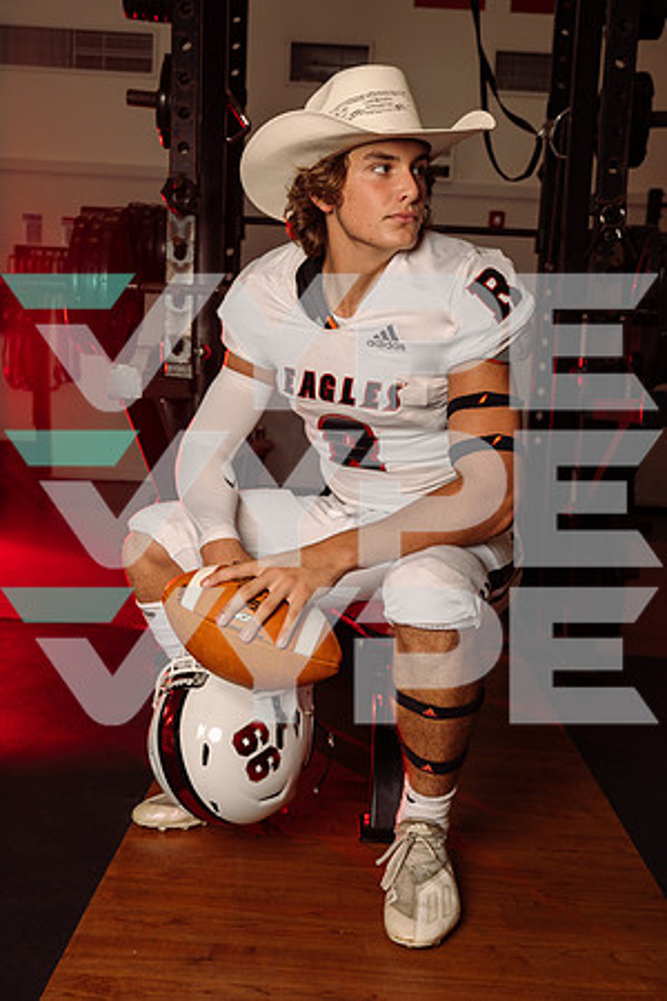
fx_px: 1084
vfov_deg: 49.6
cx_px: 334
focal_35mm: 39
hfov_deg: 34.2
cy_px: 500
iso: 250
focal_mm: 39
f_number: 6.3
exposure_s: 1/250
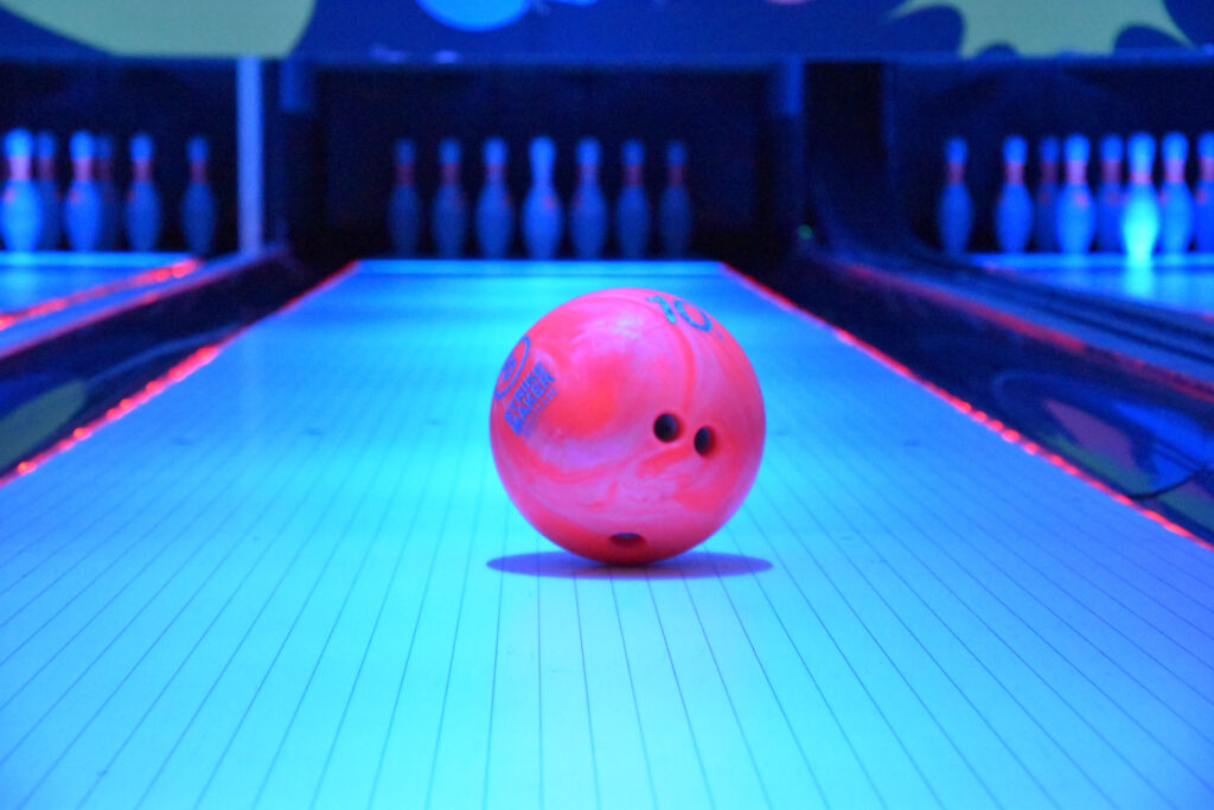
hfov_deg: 19.5
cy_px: 405
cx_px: 607
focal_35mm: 105
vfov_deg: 13.0
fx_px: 3541
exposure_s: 1/125
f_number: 5.3
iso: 12800
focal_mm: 70
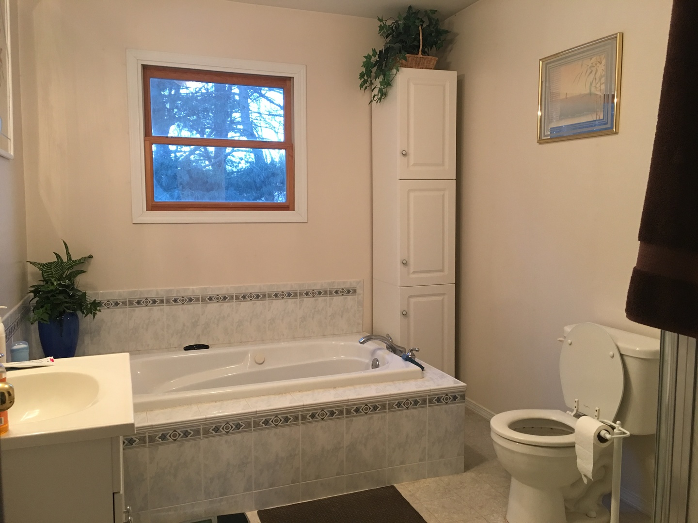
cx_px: 349
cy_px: 262
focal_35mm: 29
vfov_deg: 48.2
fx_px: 585
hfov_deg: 61.7
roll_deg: -0.5
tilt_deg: -4.1
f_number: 2.2
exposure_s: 1/15
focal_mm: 4.15
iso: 64
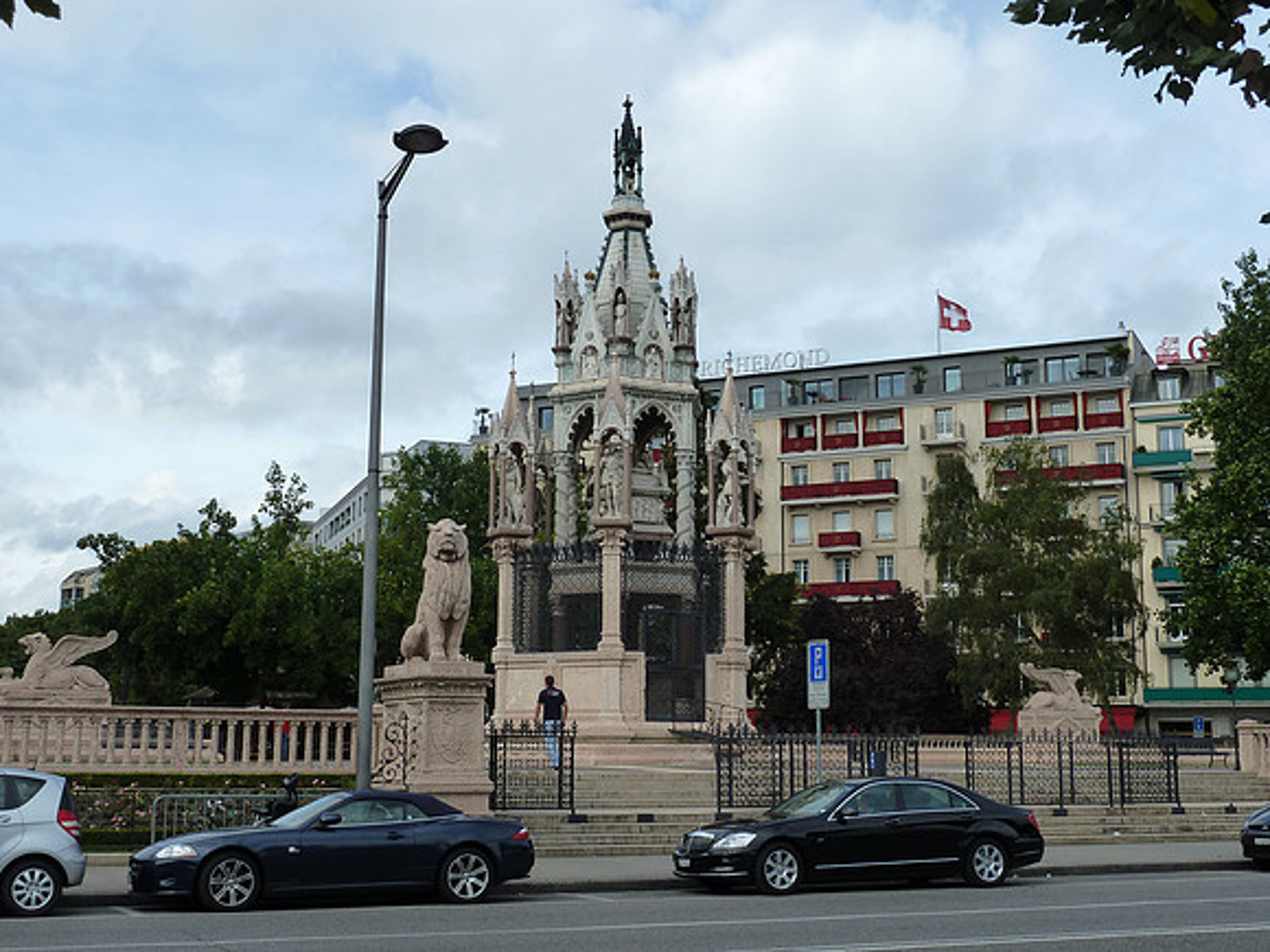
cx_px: 635
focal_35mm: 44
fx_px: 1614
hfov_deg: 42.9
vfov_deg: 32.9
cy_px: 476
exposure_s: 1/400
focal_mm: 7.3
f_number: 5
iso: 125
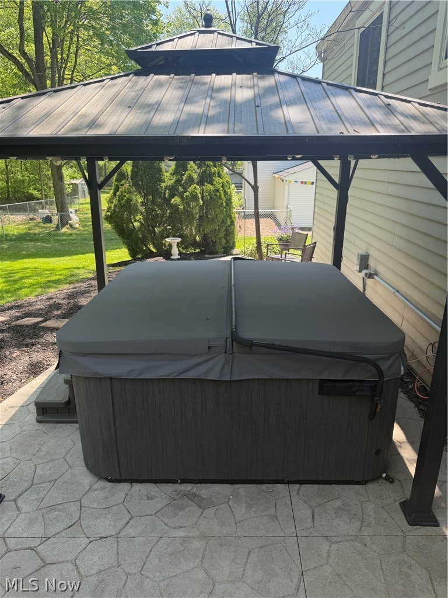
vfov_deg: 71.6
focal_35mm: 24
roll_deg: +0.6
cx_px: 224
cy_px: 299
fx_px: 414
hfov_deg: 56.8
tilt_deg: -18.6
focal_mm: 6.76
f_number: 1.78
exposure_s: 1/702
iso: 100
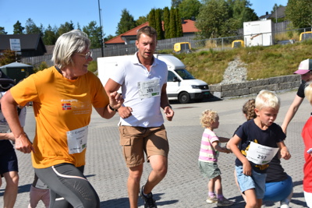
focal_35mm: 69
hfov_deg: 29.2
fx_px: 598
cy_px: 104
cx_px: 156
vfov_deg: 19.7
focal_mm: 46
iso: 140
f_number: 8
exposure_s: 1/500
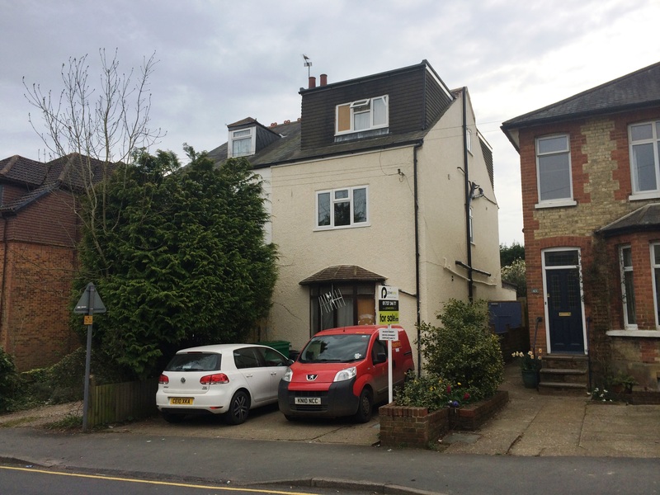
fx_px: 572
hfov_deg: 60.0
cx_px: 330
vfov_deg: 46.8
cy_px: 248
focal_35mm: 30
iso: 32
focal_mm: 4.12
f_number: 2.2
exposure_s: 1/1325
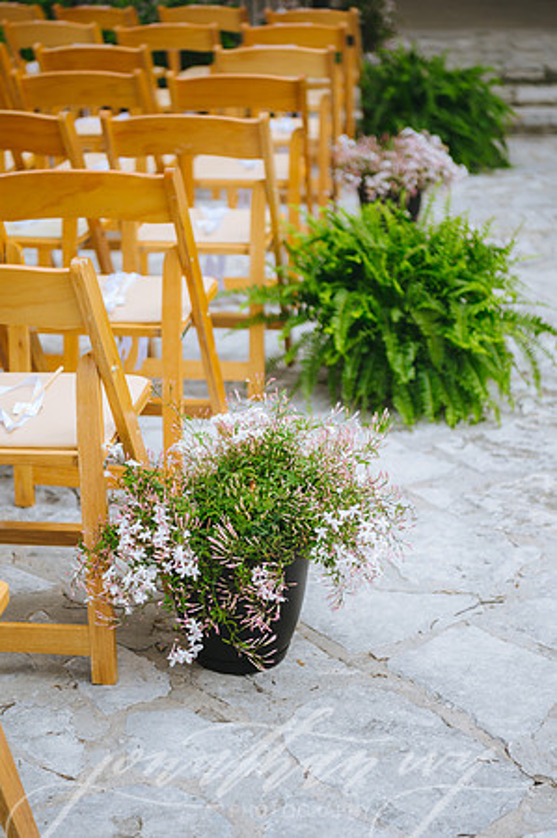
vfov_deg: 28.9
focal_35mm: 70
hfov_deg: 19.4
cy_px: 419
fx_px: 1628
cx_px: 278
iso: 200
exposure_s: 1/1000
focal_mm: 70
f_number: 2.8
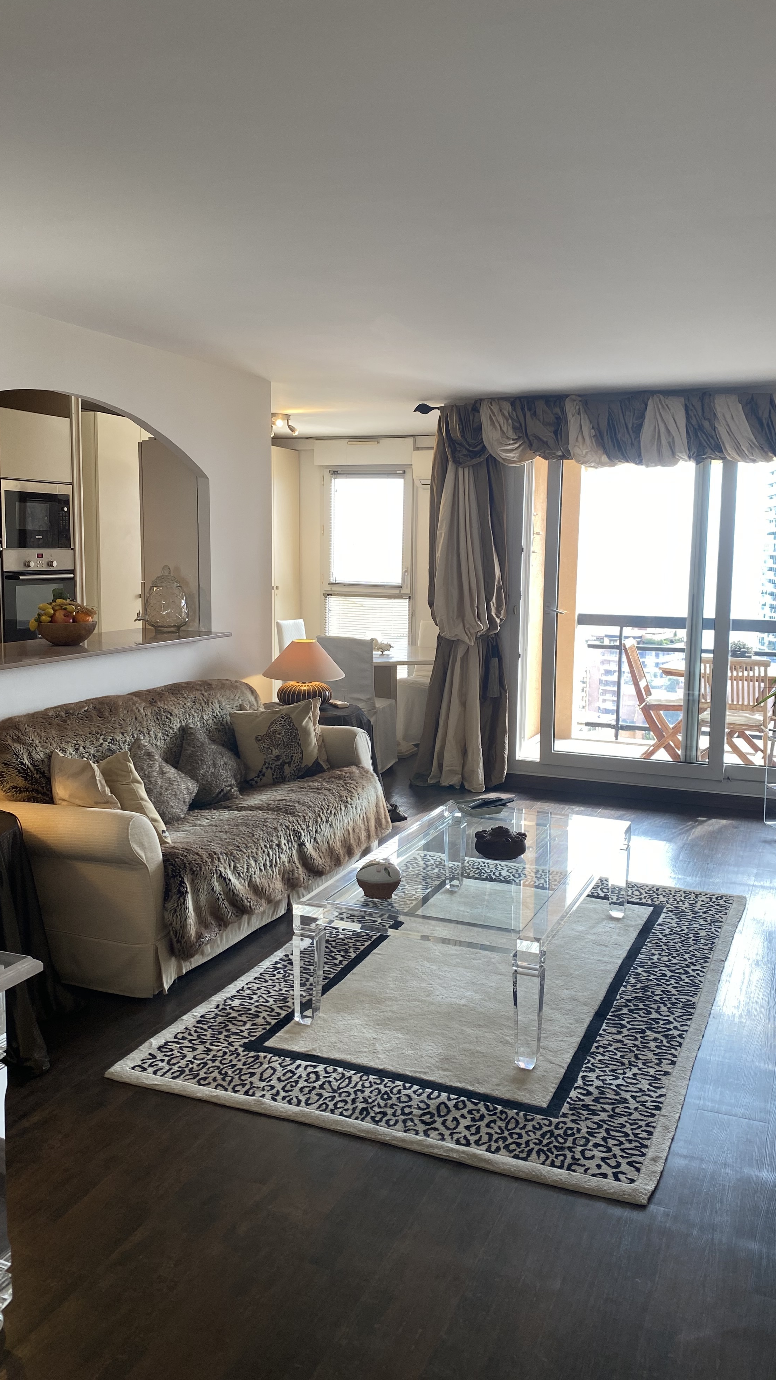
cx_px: 404
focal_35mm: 29
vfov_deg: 66.1
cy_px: 685
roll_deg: +0.0
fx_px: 1061
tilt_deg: -5.7
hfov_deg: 40.2
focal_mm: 4.25
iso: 50
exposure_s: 1/100
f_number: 1.8
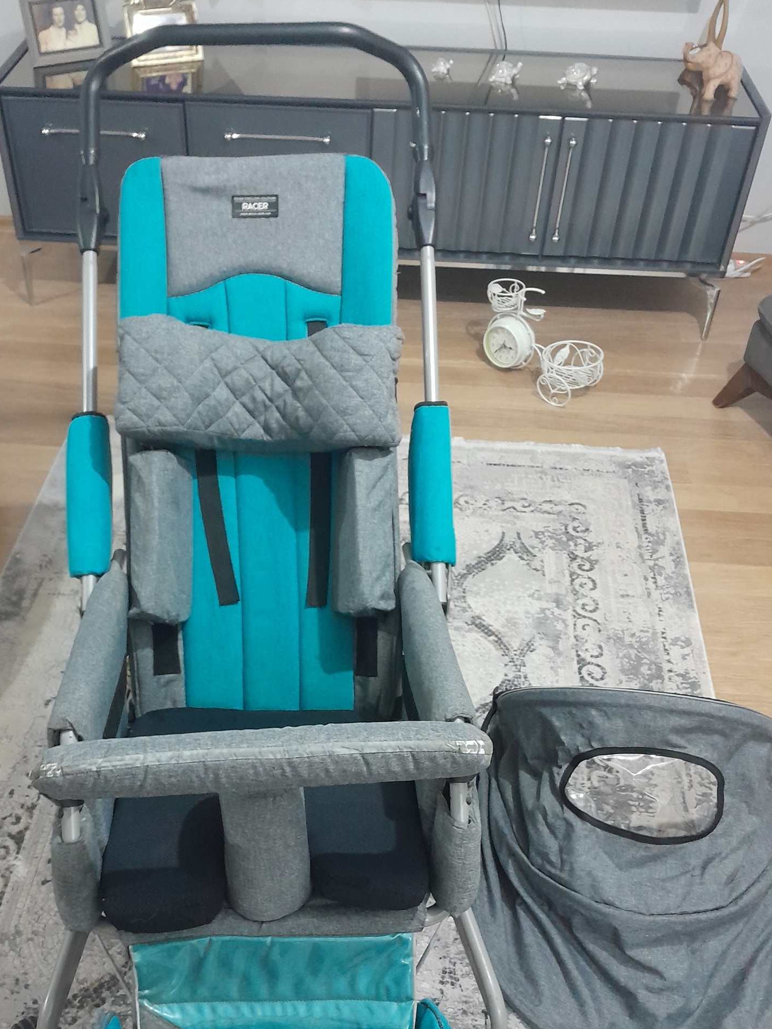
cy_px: 627
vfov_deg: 52.2
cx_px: 324
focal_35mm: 35
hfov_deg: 40.6
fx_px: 1041
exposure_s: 1/20
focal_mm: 3.98
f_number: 1.8
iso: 800
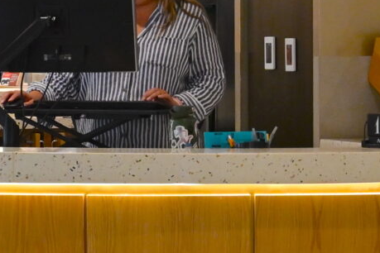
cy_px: -13
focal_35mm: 390
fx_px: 4116
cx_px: 6
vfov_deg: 3.5
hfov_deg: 5.3
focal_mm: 70
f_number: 8
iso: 2200
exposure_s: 1/125
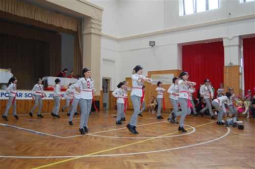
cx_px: 128
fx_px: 212
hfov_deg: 62.0
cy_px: 84
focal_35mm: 30
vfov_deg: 43.5
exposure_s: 1/60
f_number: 3.8
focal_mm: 20
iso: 400
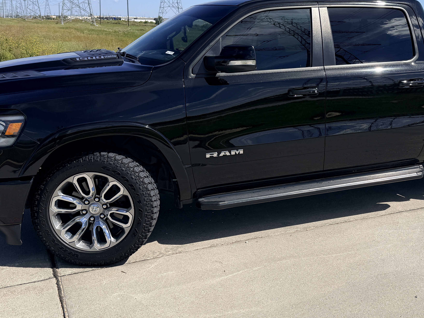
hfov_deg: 44.3
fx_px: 514
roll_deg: -0.3
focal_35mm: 42
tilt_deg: -10.6
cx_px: 271
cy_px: 124
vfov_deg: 34.2
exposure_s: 1/6173
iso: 80
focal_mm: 6.76
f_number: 1.78
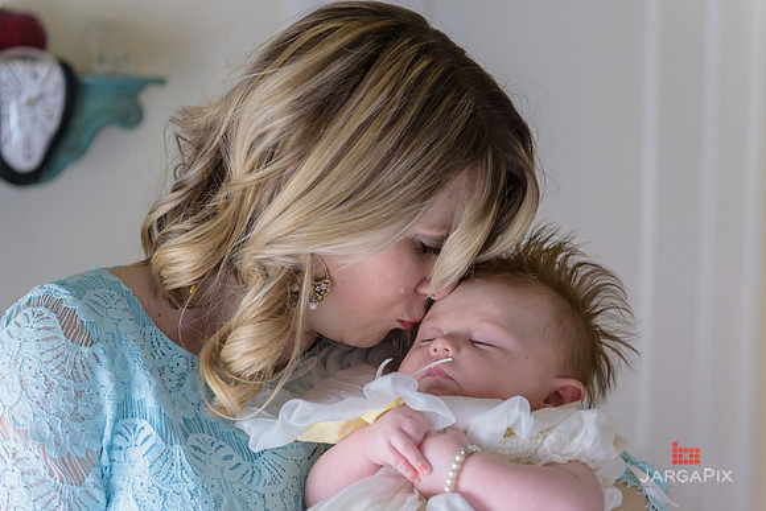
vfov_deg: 20.6
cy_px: 256
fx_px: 1405
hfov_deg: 30.5
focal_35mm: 66
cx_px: 383
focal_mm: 66
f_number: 3.2
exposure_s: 1/160
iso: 1600
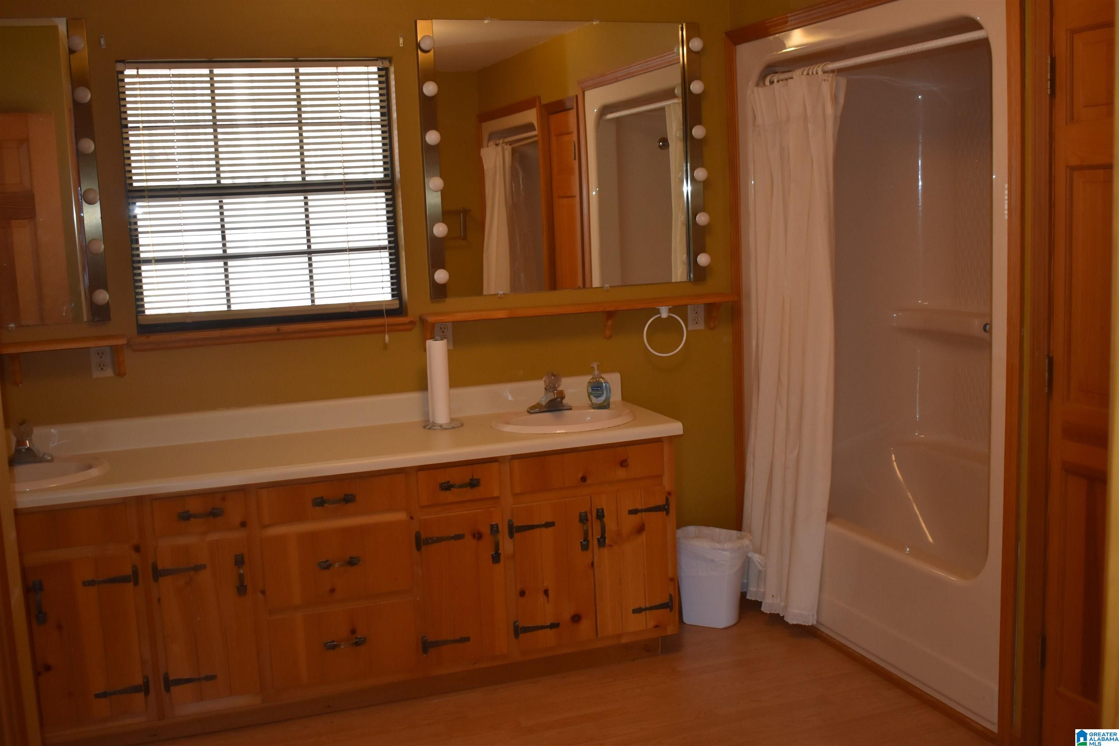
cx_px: 560
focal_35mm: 36
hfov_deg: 53.1
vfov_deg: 36.9
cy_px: 373
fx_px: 1119
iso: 800
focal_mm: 24
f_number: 3.8
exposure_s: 1/160
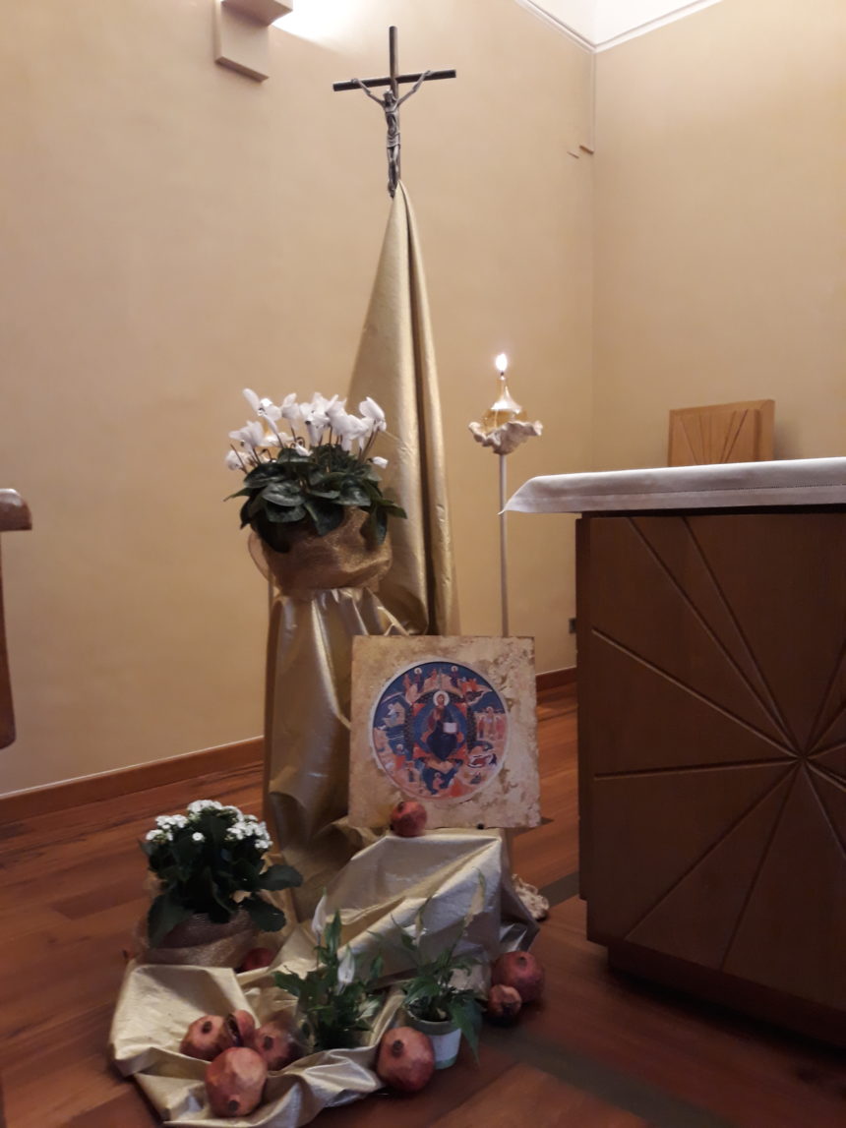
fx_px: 880
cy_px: 564
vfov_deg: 65.3
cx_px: 423
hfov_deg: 51.3
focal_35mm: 27
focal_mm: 3.71
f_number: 1.7
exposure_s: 1/25
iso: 250
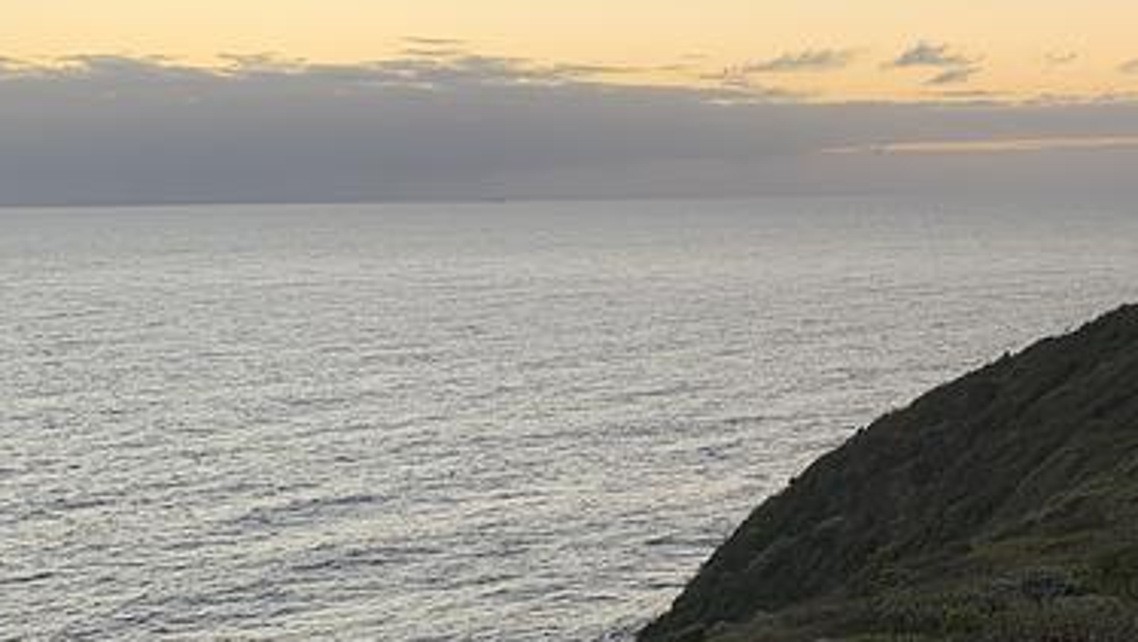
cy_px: 281
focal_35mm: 47
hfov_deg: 41.8
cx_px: 913
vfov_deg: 25.5
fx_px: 1419
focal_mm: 4.25
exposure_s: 1/142
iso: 25
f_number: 1.8
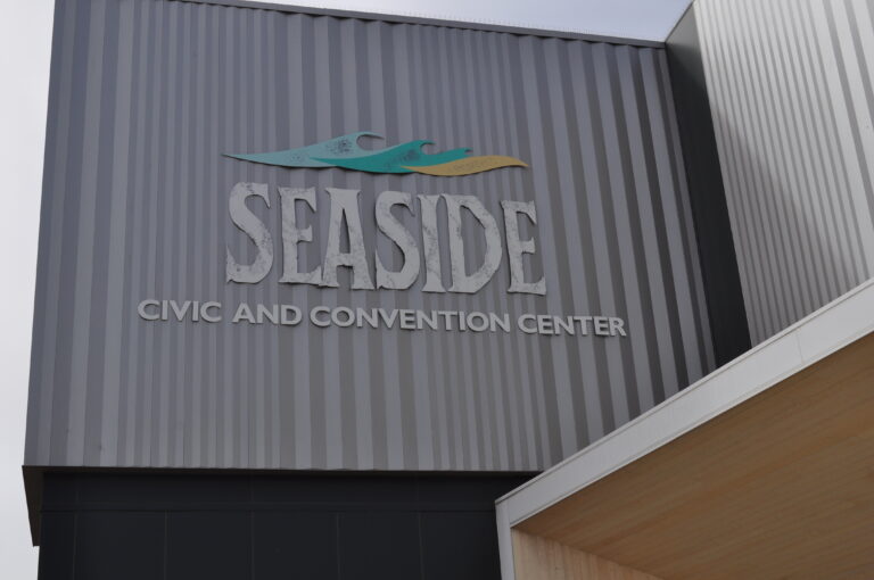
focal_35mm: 52
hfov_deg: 37.9
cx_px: 437
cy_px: 290
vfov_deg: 25.7
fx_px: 1273
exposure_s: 1/500
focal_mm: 35
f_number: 11
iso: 200
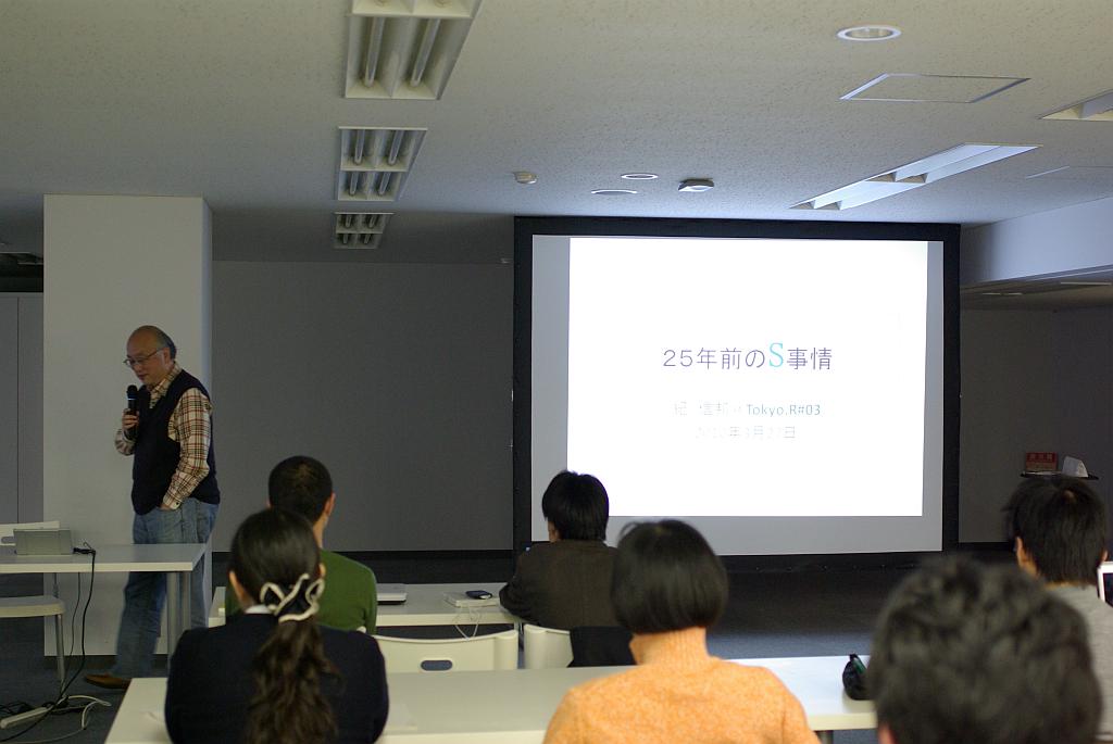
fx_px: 1625
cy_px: 372
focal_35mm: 52
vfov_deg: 25.8
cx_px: 556
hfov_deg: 37.8
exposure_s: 1/50
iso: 500
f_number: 2.8
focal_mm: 35
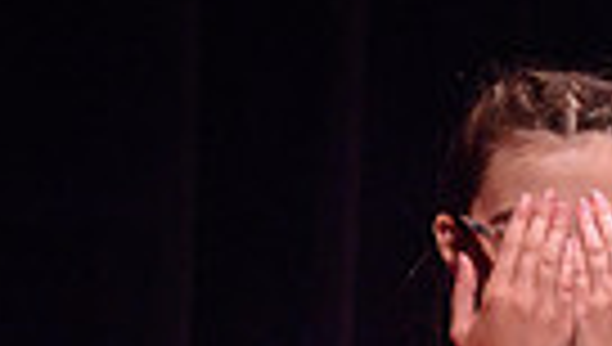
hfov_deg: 2.1
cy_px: 369
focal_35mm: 1005
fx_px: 16335
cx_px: 1080
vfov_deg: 1.2
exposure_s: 1/200
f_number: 2.8
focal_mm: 185
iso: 1600
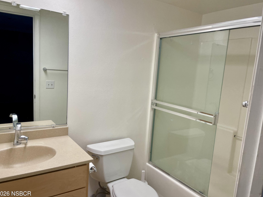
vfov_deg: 51.4
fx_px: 205
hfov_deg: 65.3
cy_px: 101
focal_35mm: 27
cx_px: 129
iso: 64
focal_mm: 4.2
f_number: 1.6
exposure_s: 1/120
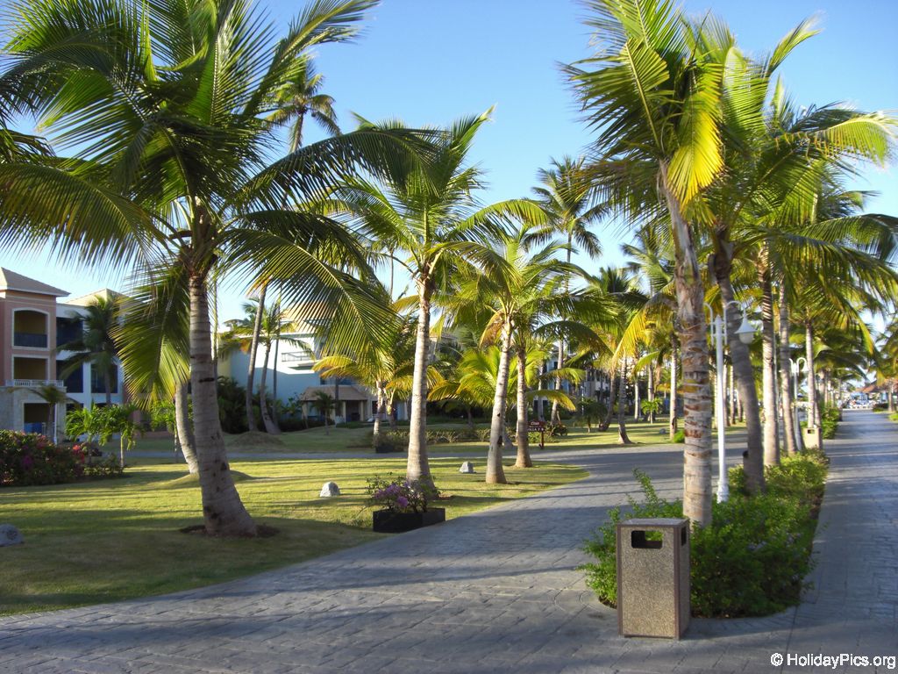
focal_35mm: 38
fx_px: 986
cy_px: 337
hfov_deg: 49.0
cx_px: 449
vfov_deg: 37.7
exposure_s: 1/400
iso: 64
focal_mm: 6.2
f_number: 2.7
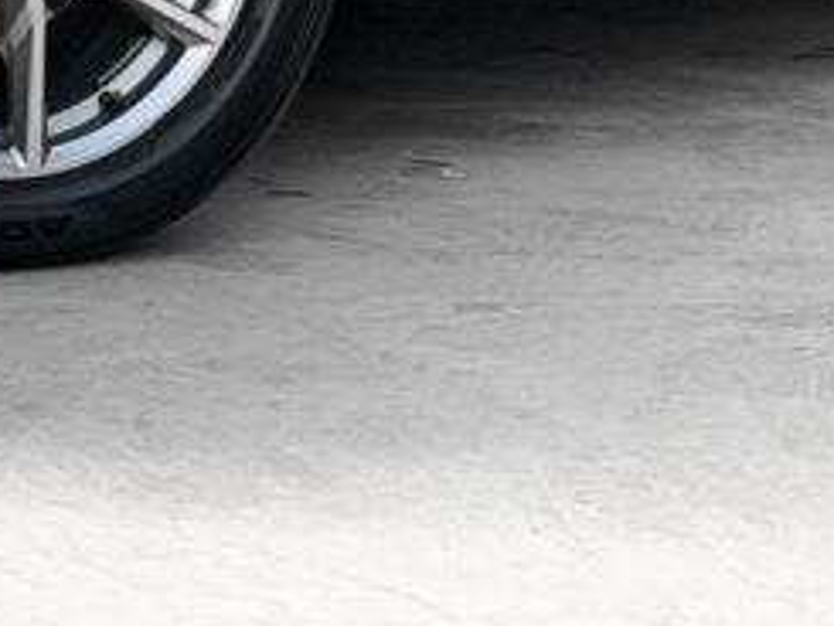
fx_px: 5038
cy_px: -510
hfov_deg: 9.3
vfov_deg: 6.9
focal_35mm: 209
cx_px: -141
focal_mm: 6.76
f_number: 1.8
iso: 80
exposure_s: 1/680
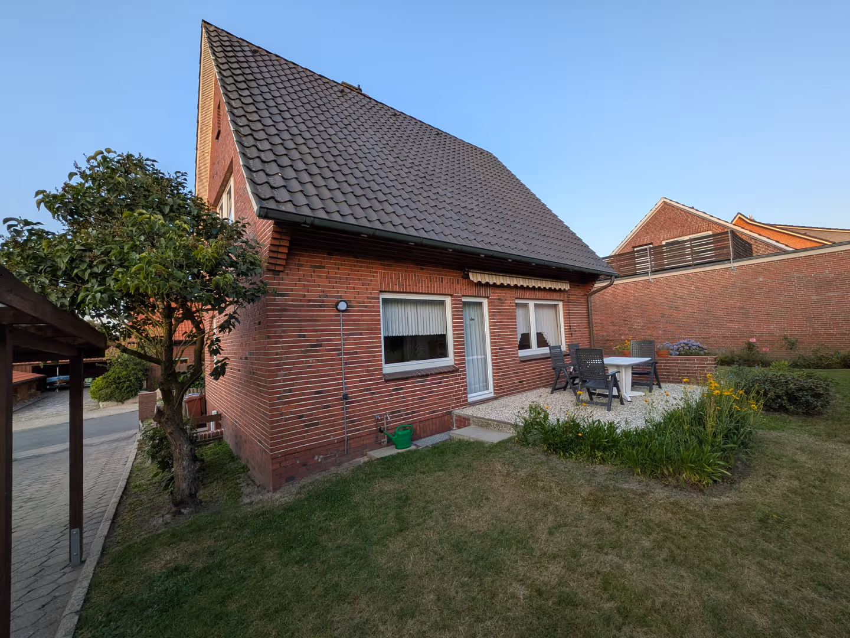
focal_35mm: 14
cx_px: 425
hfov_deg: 102.1
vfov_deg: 85.7
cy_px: 319
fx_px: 344
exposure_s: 1/159
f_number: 2.2
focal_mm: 1.83
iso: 49
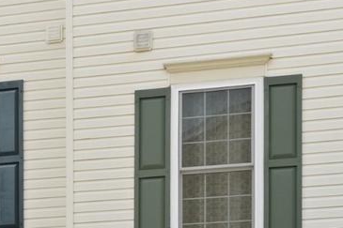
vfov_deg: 9.9
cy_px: 183
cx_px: -145
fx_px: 1314
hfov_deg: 14.1
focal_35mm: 138
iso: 200
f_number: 8
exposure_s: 1/800
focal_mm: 35
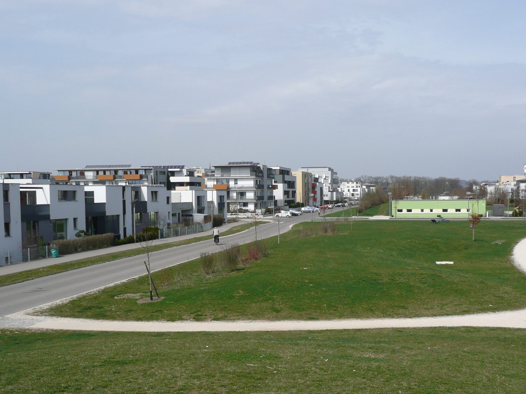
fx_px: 608
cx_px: 294
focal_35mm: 40
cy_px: 231
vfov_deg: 35.9
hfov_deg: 46.7
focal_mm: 5.5
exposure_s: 1/1000
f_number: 3.6
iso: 100
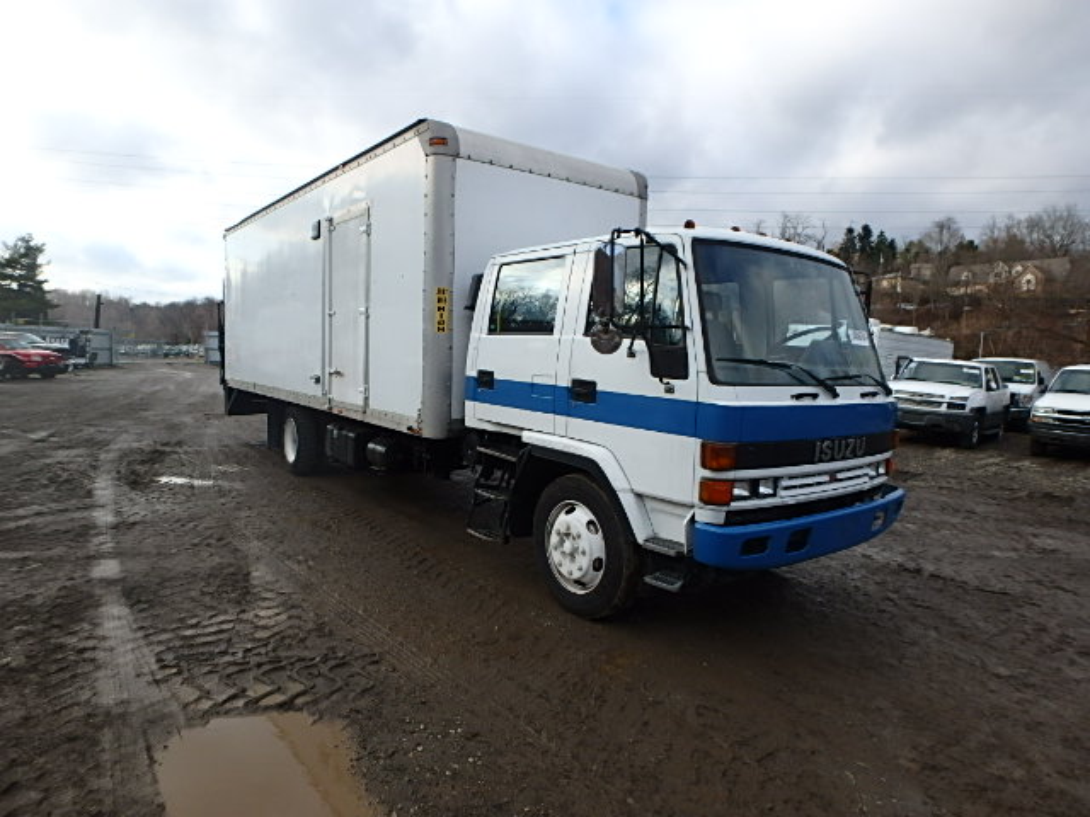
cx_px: 545
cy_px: 408
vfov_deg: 63.4
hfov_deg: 79.0
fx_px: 661
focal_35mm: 21
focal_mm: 3.7
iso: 125
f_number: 3.5
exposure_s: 1/500
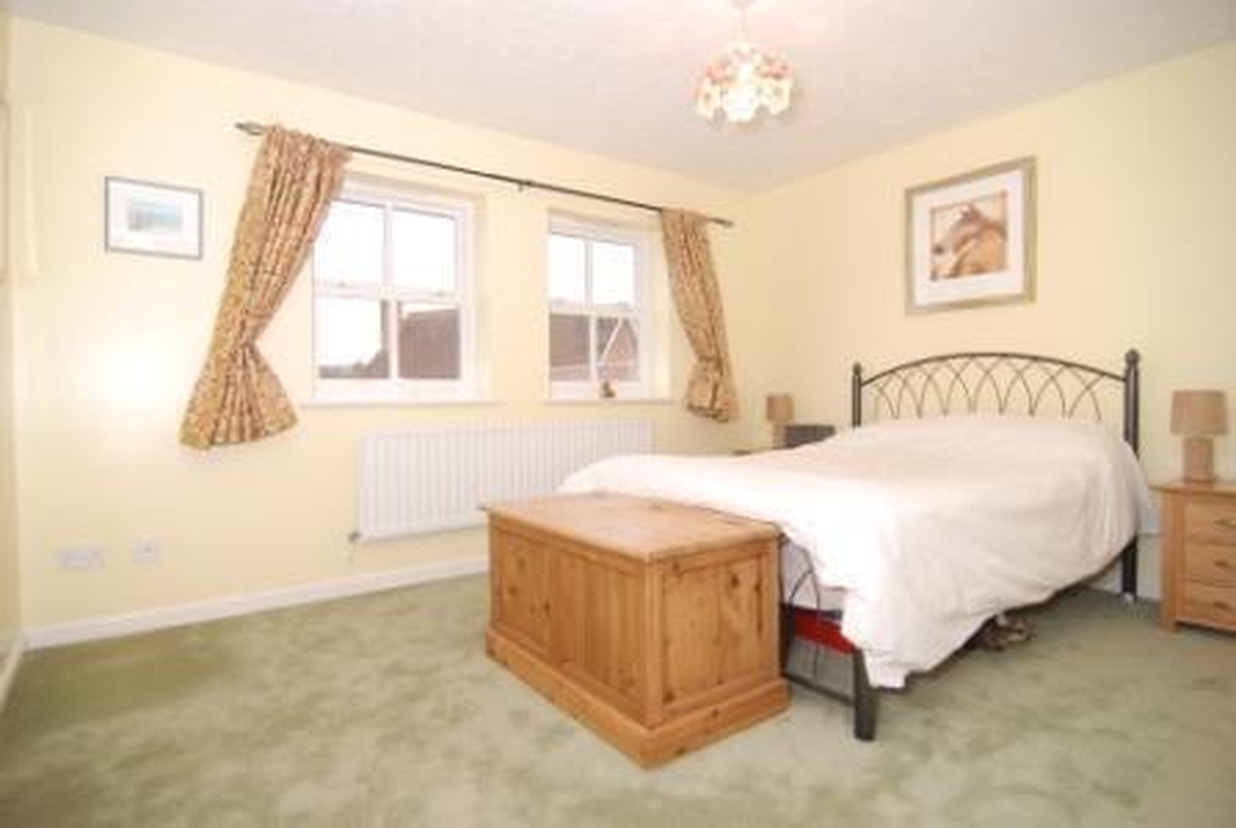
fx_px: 619
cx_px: 618
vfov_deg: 67.5
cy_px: 414
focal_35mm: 18
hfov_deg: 89.9
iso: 200
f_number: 4
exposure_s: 1/60
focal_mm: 12
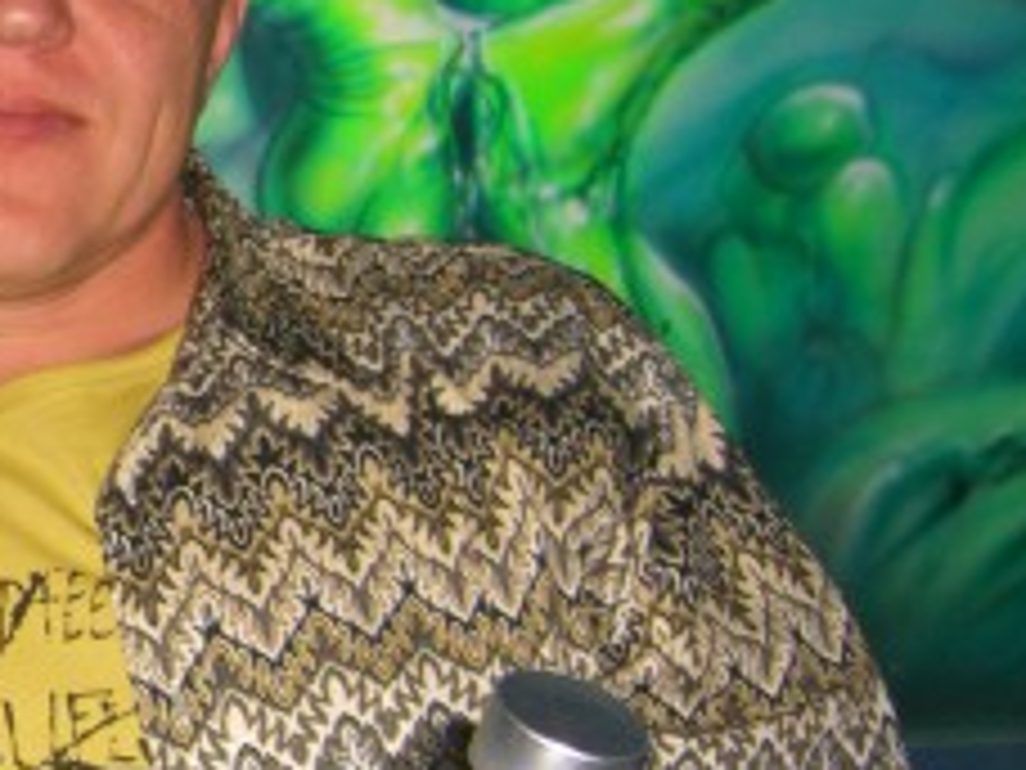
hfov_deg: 18.4
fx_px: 2964
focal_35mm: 100
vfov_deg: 14.8
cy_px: 392
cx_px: -266
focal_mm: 7.9
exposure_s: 1/60
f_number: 2.8
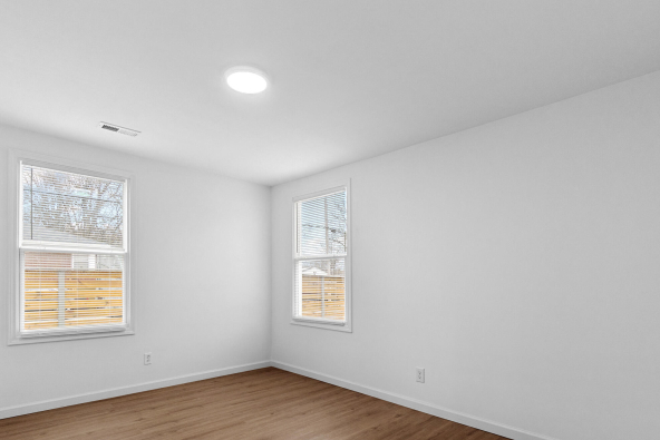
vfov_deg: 63.9
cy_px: 268
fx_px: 348
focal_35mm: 19
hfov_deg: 86.8
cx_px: 311
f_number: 8
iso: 400
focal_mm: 10
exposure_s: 1/25
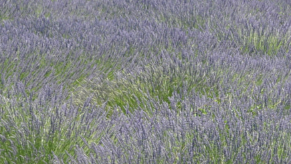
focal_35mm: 385
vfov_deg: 3.1
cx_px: 571
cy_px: 268
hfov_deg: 5.5
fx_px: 2972
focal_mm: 78
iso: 360
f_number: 18
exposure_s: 1/80
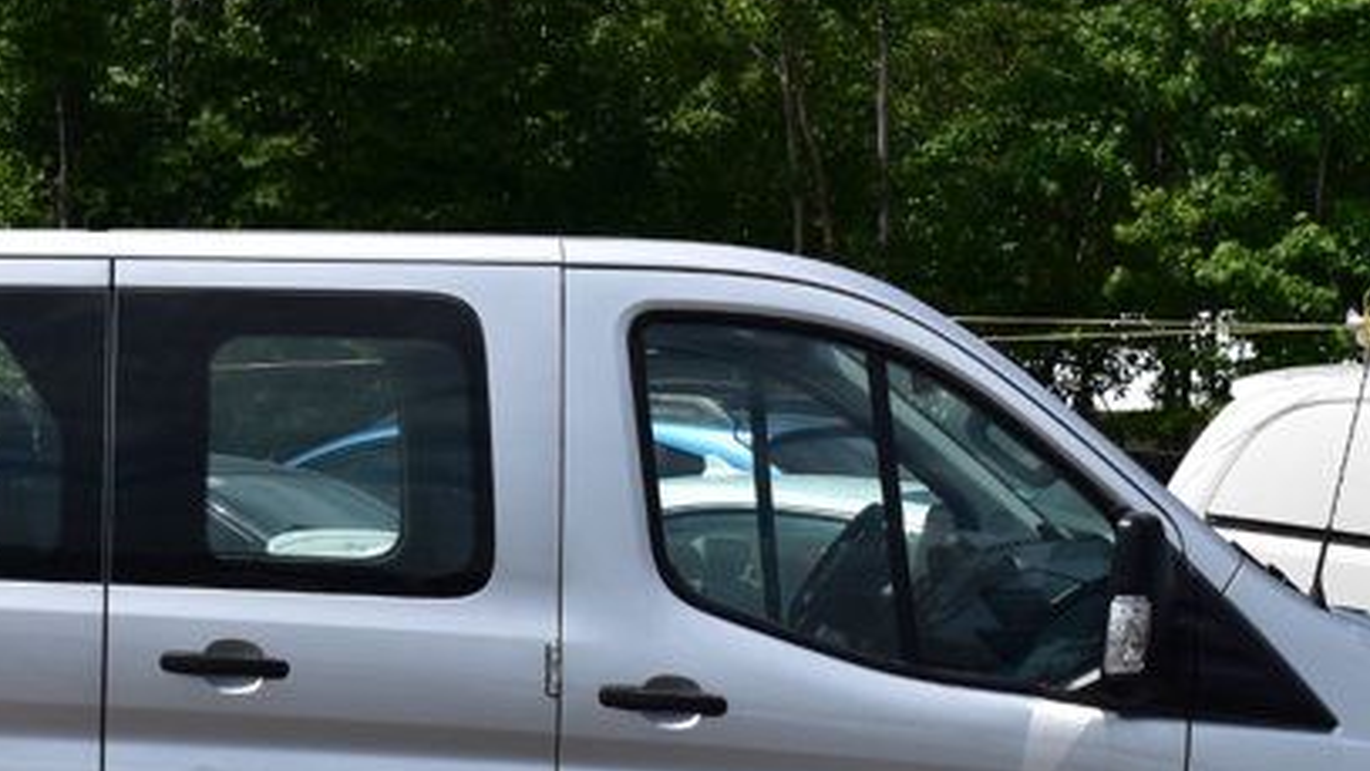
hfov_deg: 14.2
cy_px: 559
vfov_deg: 8.1
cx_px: 81
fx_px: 5449
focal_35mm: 150
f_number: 11
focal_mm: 38
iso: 200
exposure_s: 1/500
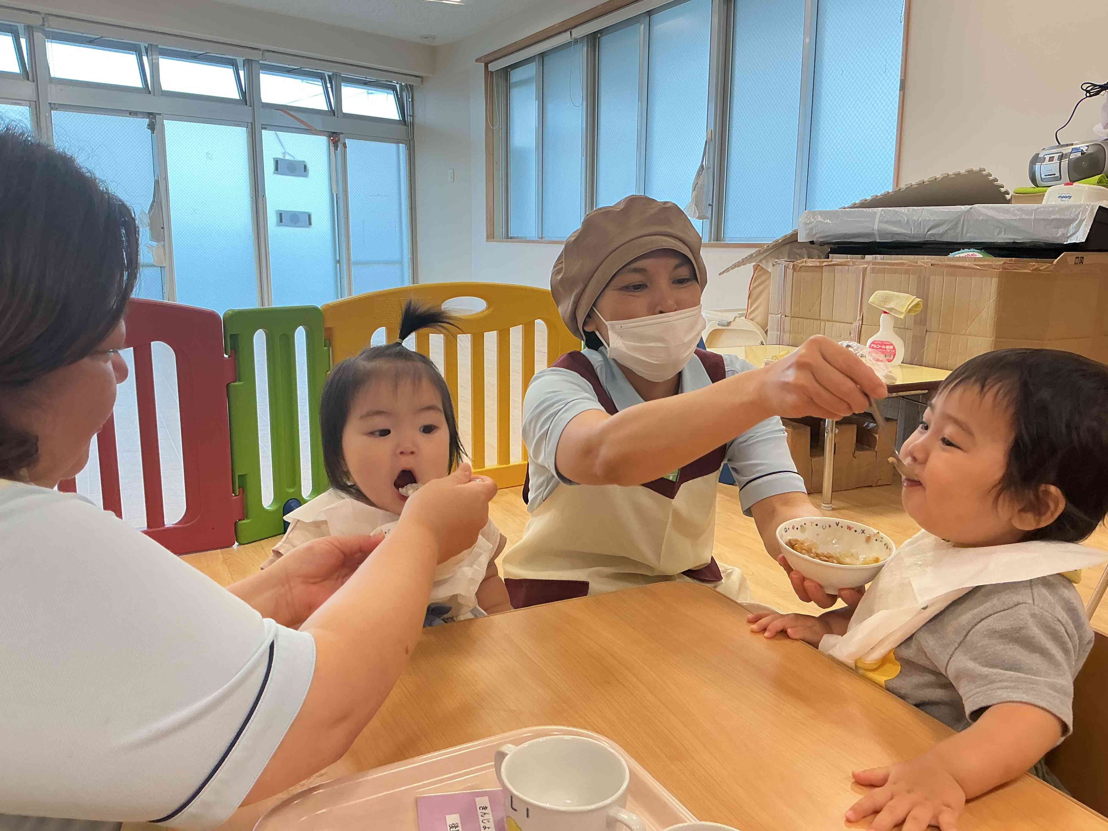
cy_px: 416
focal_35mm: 29
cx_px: 554
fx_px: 928
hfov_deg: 61.7
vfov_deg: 48.2
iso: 32
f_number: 1.8
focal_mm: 3
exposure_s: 1/120
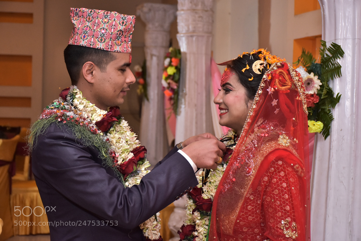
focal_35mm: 78
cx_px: 180
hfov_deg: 26.0
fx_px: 782
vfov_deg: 17.5
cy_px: 120
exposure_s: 1/100
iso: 1000
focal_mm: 52
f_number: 5
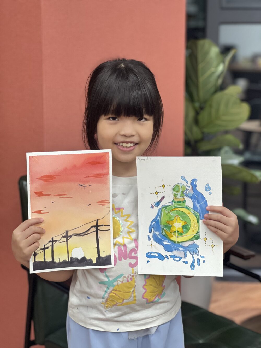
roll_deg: -1.2
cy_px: 174
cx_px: 130
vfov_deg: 25.3
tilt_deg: -9.8
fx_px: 774
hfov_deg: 19.1
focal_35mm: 77
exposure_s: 1/67
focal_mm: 9
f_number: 2.8
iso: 250
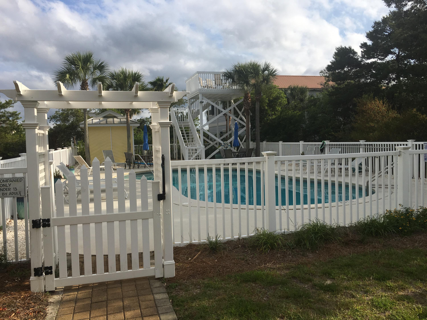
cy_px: 160
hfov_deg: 61.7
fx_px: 358
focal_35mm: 29
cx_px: 214
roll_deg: +1.4
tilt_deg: -1.3
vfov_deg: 48.2
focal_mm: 4.15
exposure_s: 1/2024
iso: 25
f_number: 2.2
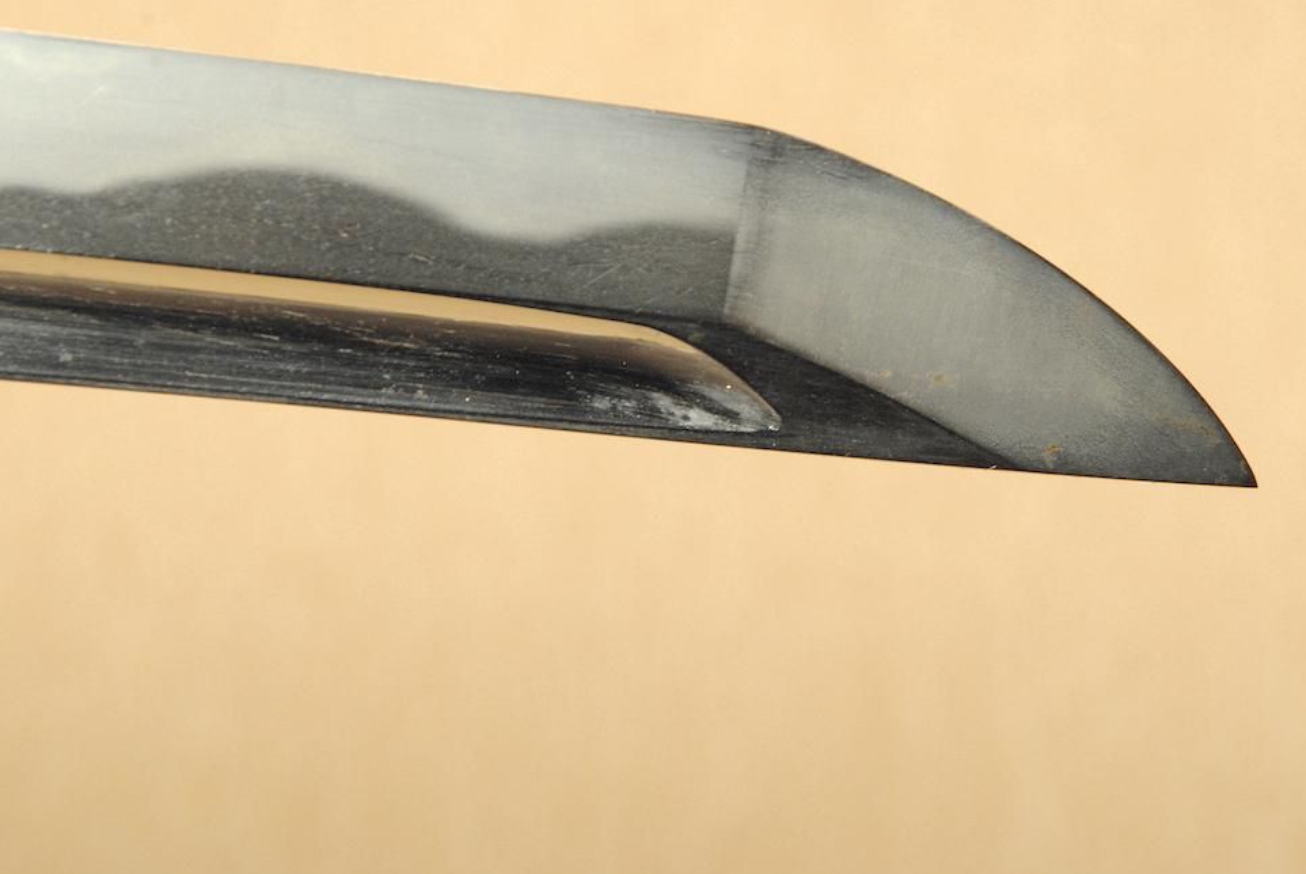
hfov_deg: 7.0
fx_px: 10705
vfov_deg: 4.7
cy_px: 246
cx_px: 732
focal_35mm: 295
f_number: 11
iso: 400
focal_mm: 135
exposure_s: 1/2
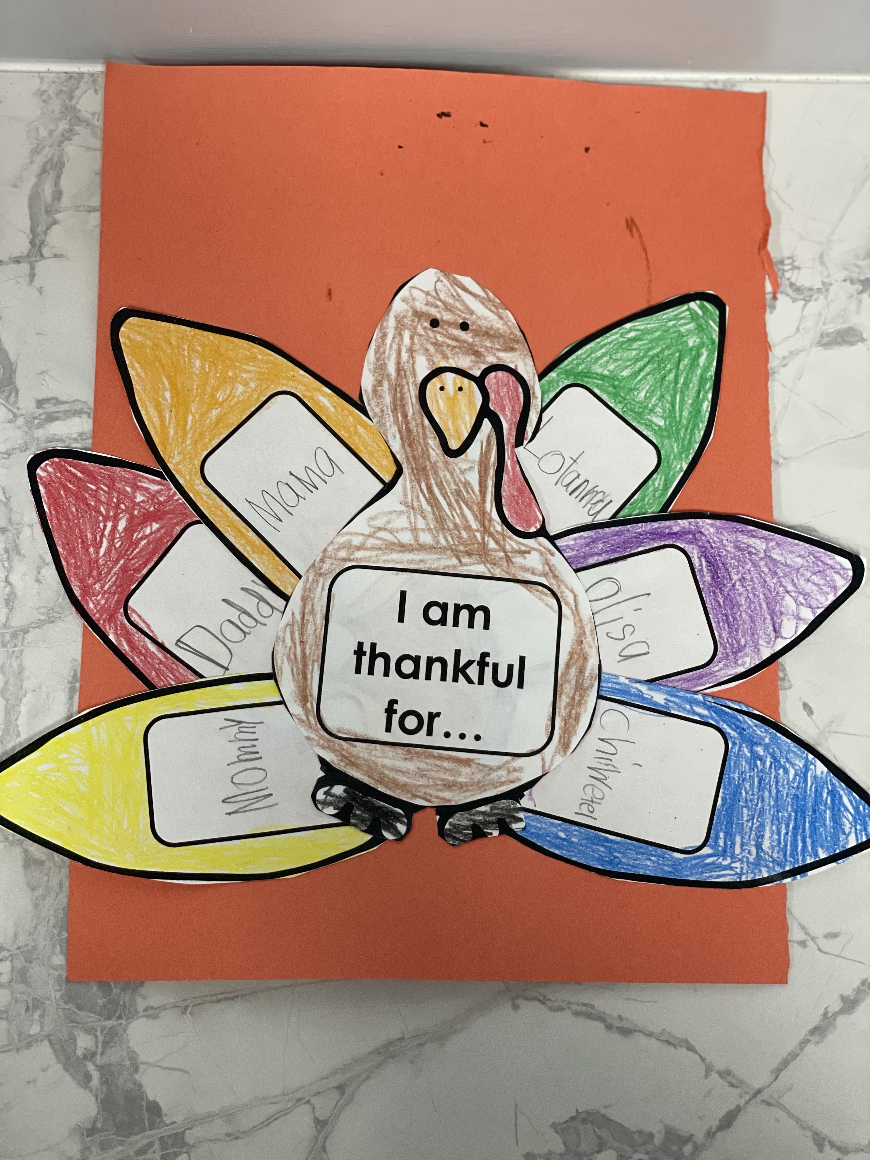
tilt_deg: -76.1
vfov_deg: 36.8
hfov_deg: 28.0
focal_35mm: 52
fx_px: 1743
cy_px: 580
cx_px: 435
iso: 250
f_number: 2
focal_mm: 6
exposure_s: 1/120
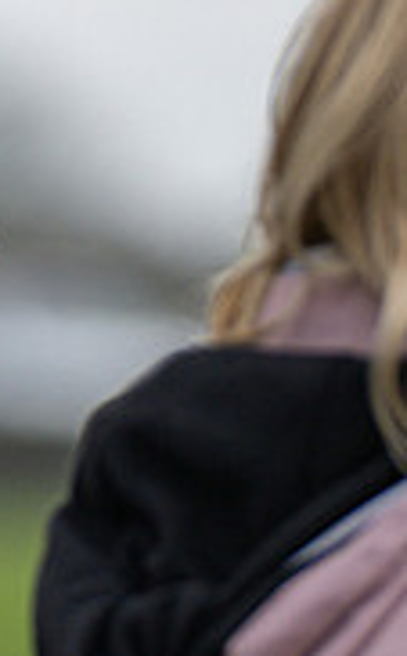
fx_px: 19152
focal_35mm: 1074
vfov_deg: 2.0
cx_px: -443
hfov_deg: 1.2
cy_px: 396
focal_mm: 220
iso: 360
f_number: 2.8
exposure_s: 1/1600
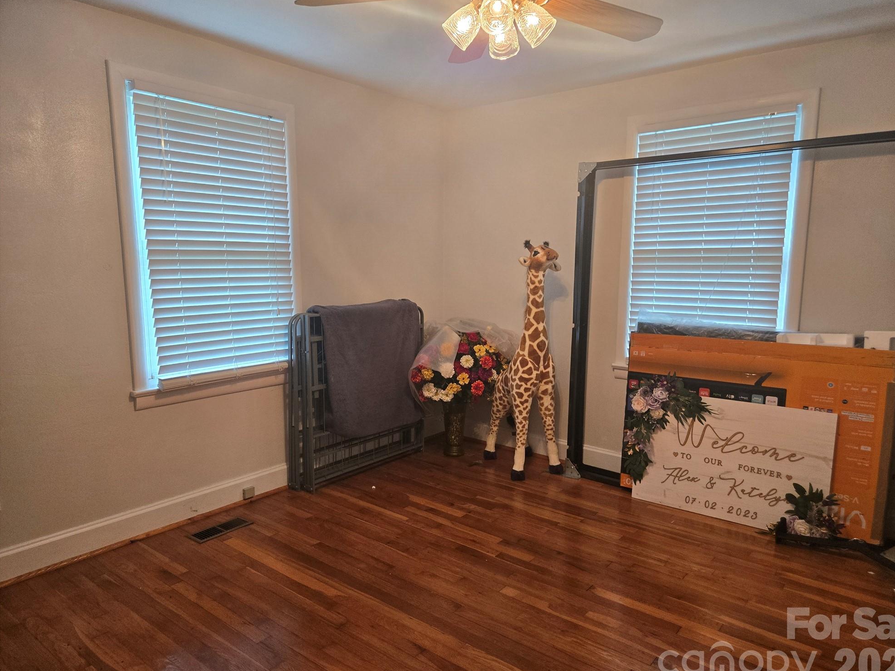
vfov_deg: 56.8
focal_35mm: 24
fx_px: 620
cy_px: 347
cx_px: 466
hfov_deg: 71.6
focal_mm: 5.4
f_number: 1.8
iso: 250
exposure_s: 1/120
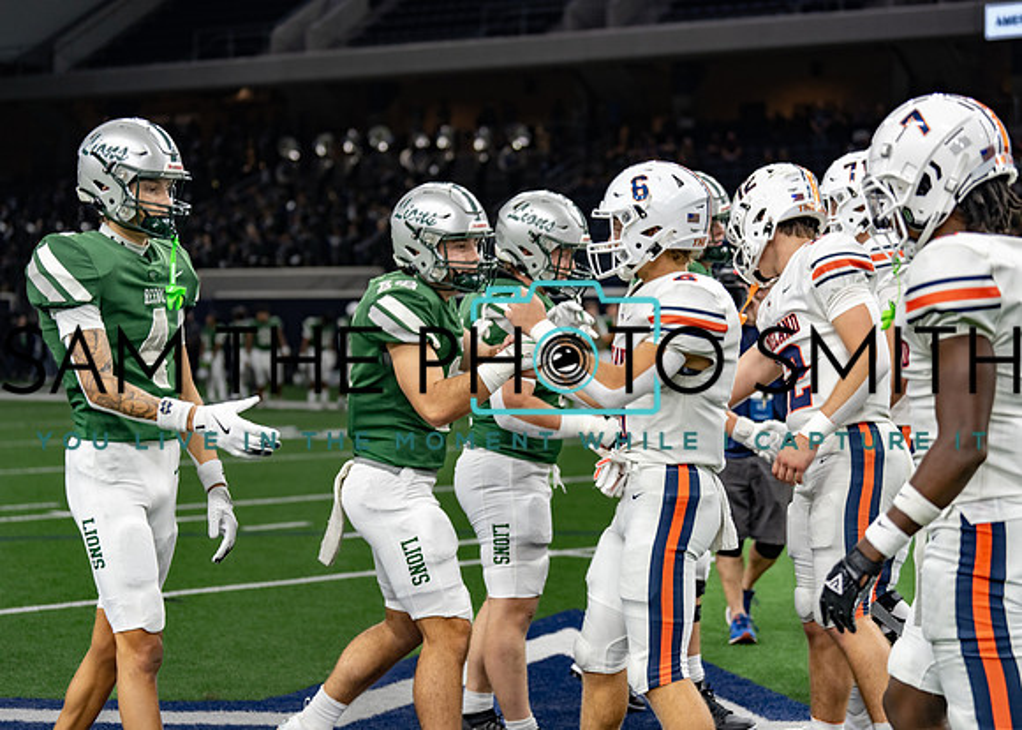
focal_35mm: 79
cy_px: 365
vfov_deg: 18.2
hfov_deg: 25.3
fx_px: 2279
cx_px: 511
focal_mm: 72
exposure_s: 1/320
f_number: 2.8
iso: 1000
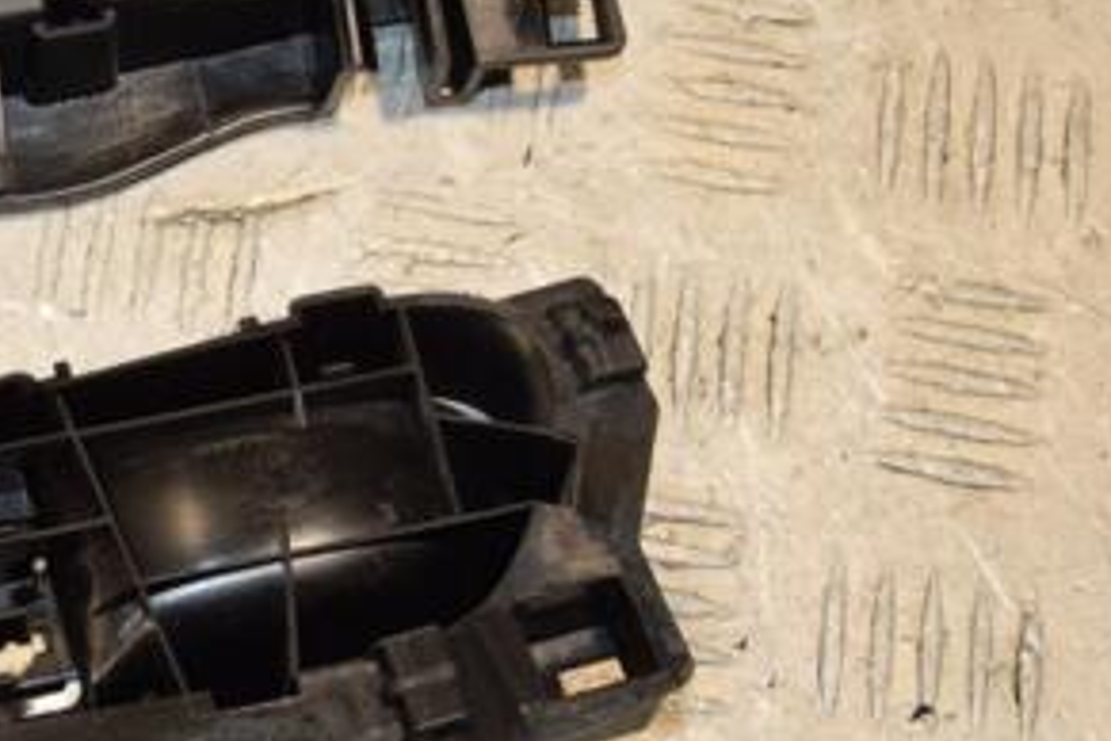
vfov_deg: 13.8
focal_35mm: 99
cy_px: 321
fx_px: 3055
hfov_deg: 20.2
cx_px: 134
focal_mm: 32
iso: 800
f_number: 10
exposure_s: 1/200
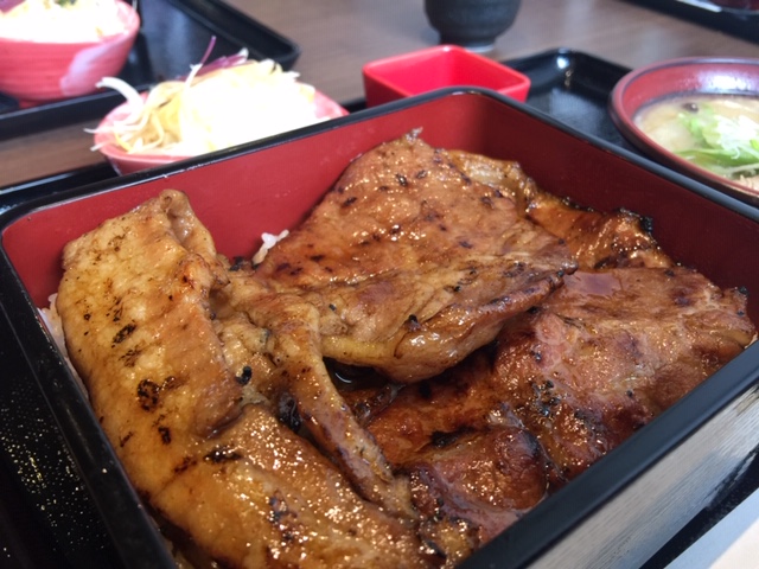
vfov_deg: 48.2
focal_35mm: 29
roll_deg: -3.0
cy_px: 284
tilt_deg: -37.9
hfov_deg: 61.7
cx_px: 380
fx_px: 636
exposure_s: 1/30
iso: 40
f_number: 2.2
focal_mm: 4.15
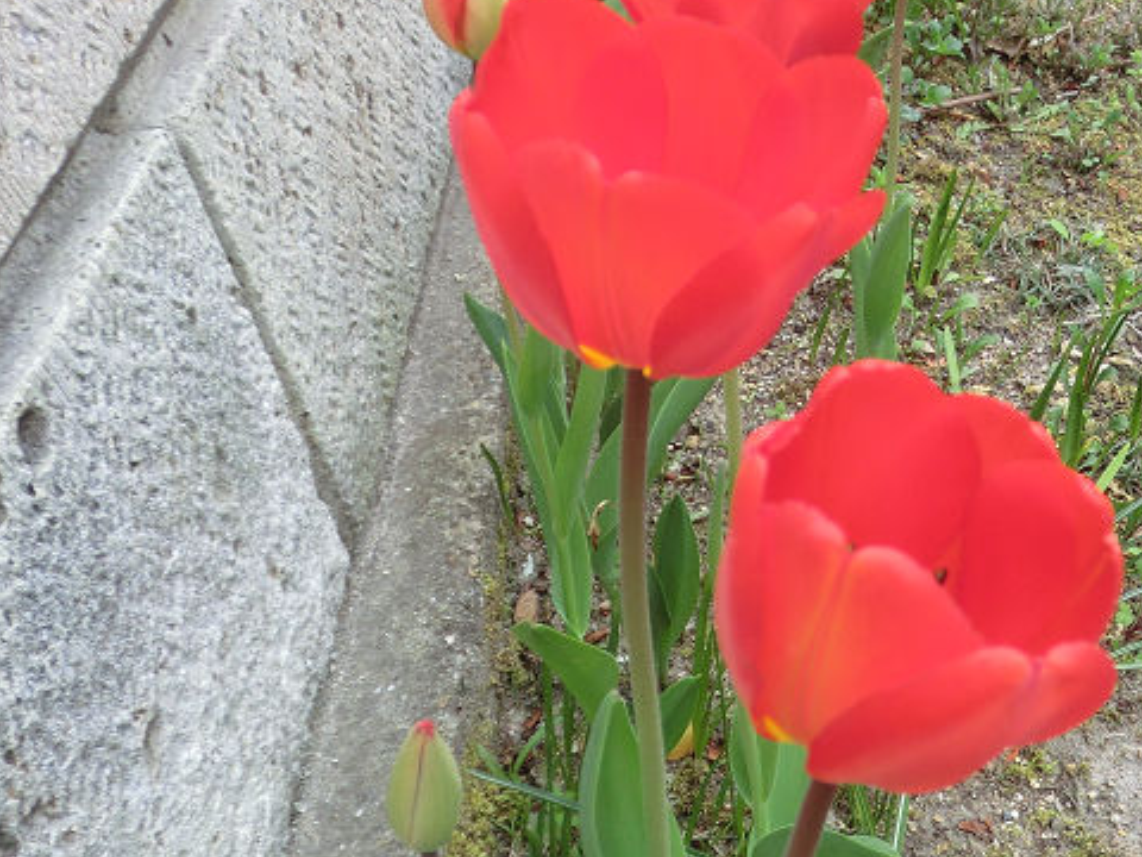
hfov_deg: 43.6
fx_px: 1386
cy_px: 359
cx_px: 833
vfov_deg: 34.3
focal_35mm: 42
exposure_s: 1/200
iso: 100
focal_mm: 5
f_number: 3
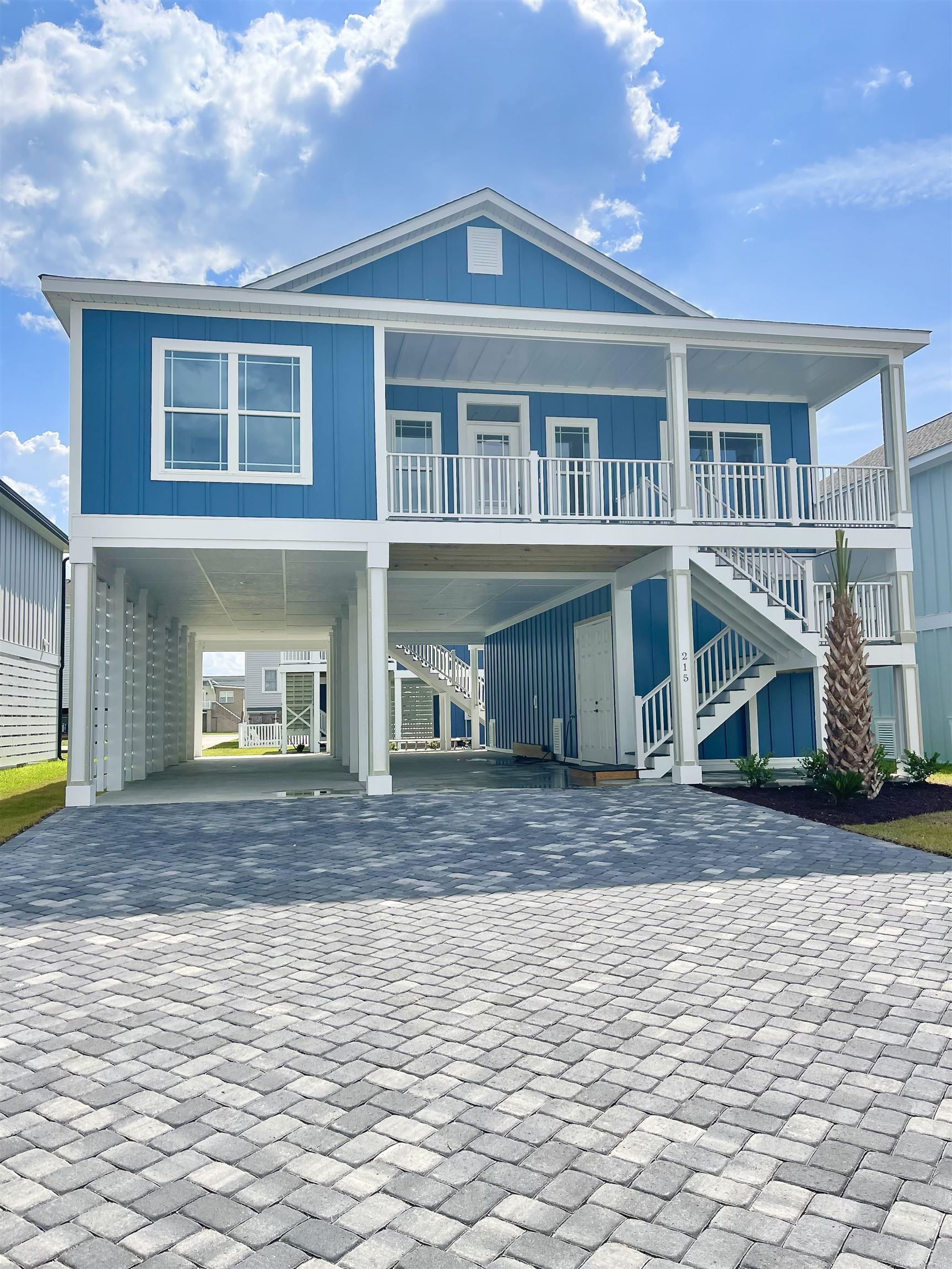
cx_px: 476
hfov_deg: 53.1
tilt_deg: +4.4
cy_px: 634
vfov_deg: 67.3
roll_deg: +0.8
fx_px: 953
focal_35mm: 26
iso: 32
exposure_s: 1/5376
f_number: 1.6
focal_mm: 5.1
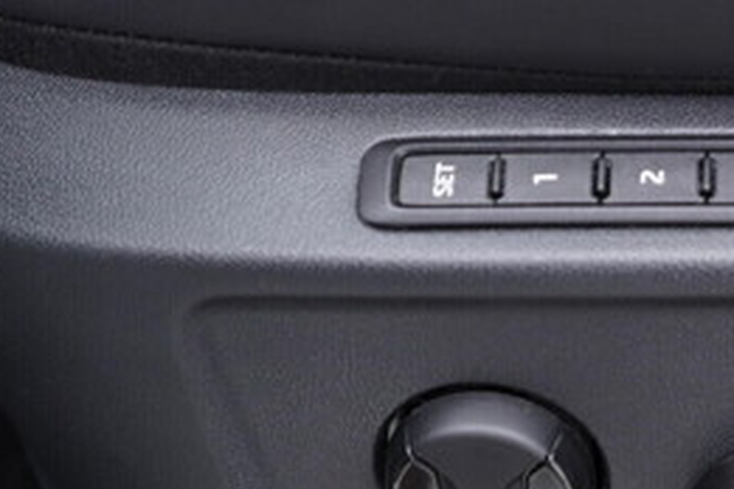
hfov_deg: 25.5
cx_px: 709
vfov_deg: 17.9
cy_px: 358
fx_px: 1549
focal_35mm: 76
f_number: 2.8
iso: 250
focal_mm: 24
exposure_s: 1/40
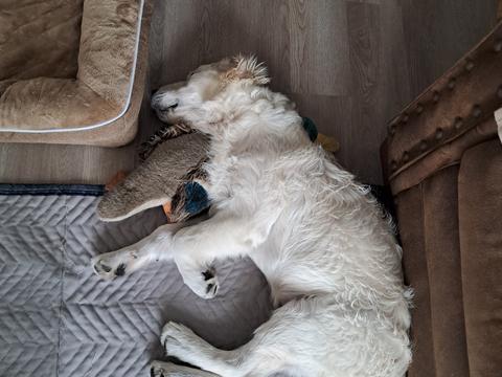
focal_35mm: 27
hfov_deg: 65.3
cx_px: 251
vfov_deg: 51.4
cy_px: 188
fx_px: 392
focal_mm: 4
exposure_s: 1/60
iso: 400
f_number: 1.8
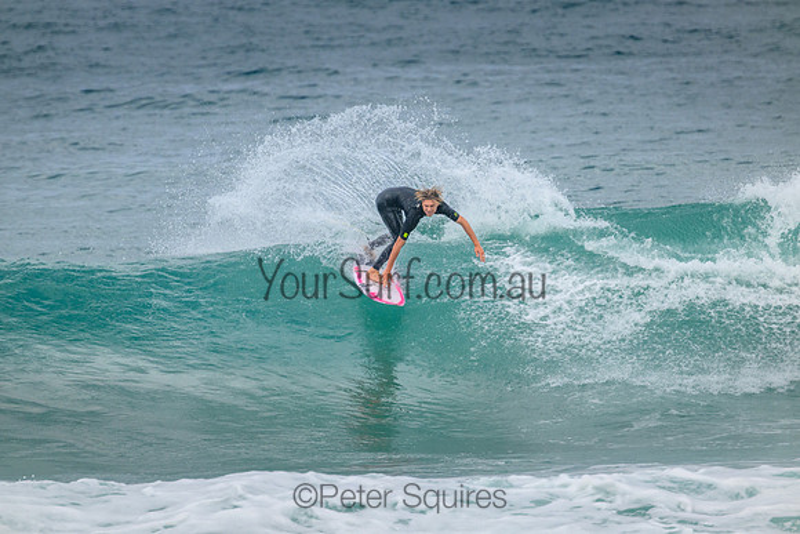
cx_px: 400
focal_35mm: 800
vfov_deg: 1.7
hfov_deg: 2.6
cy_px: 267
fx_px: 17781
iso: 1000
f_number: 11
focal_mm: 800
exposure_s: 1/2000
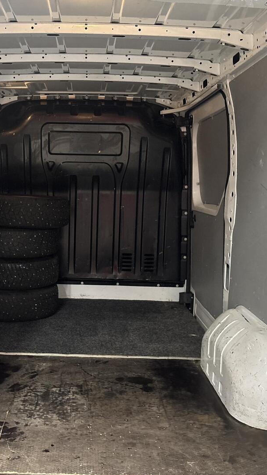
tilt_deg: -8.1
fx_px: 478
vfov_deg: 52.8
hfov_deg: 30.8
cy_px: 238
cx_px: 76
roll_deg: -1.6
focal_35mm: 38
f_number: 1.6
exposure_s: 1/50
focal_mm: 5.96
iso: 500
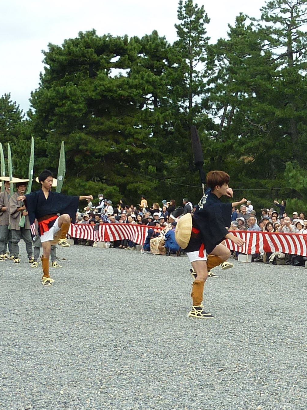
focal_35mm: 73
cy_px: 202
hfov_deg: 19.6
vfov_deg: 26.7
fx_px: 863
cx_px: 298
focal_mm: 4.4
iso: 80
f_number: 4
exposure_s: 1/320
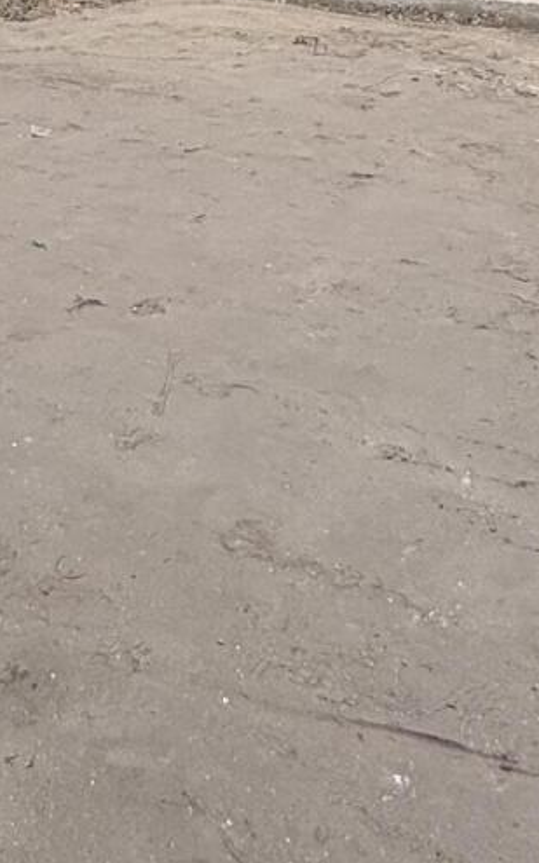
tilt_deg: +5.2
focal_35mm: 60
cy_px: -404
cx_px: -7
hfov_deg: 20.9
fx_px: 1411
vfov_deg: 25.9
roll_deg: +2.2
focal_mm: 2.22
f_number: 2.2
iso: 50
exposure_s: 1/5263
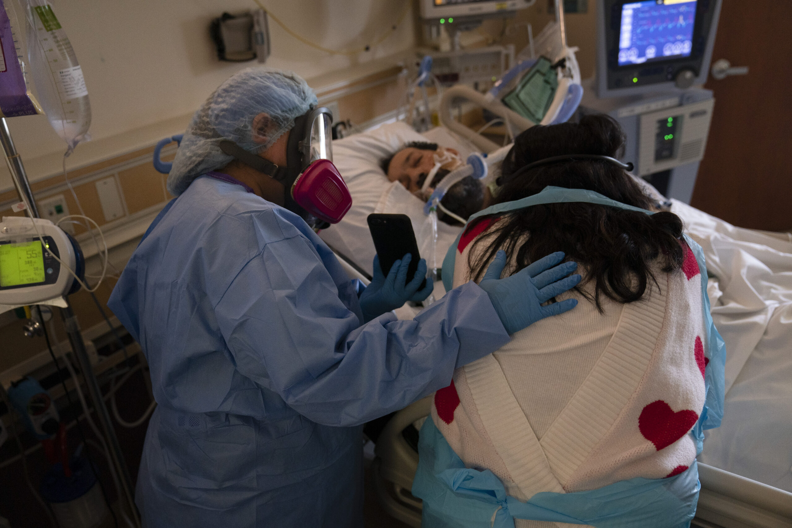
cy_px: 264
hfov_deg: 63.7
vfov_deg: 45.0
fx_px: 638
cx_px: 396
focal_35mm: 29
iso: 2000
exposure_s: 1/400
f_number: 2.8
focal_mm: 29
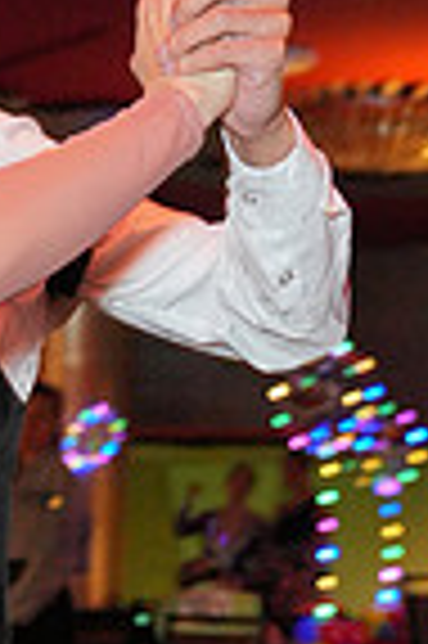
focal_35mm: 142
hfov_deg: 9.2
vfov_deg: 13.8
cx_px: -354
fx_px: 2538
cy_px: 892
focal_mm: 35
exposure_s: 1/200
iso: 4000
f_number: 4
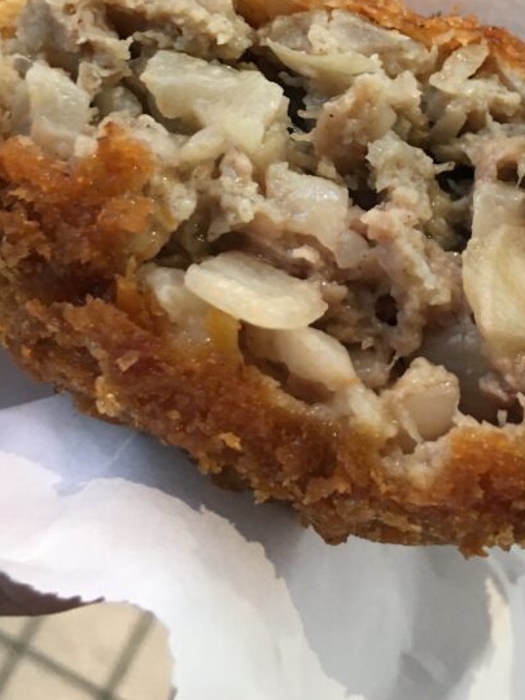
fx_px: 1112
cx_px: 369
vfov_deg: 33.3
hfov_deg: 26.3
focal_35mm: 55
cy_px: 88
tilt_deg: -54.2
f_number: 2.2
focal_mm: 4.15
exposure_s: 1/33
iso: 160
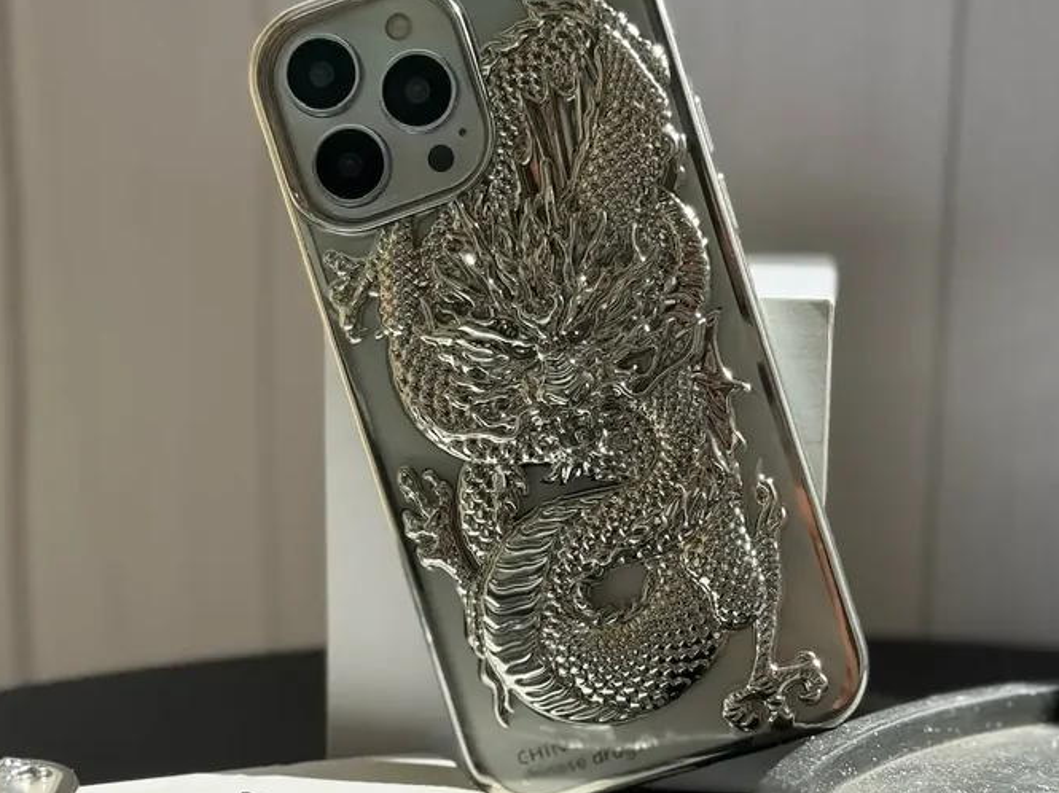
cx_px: 530
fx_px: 1987
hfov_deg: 29.8
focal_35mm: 65
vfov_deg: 22.5
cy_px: 508
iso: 64
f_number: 1.78
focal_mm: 6.76
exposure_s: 1/621
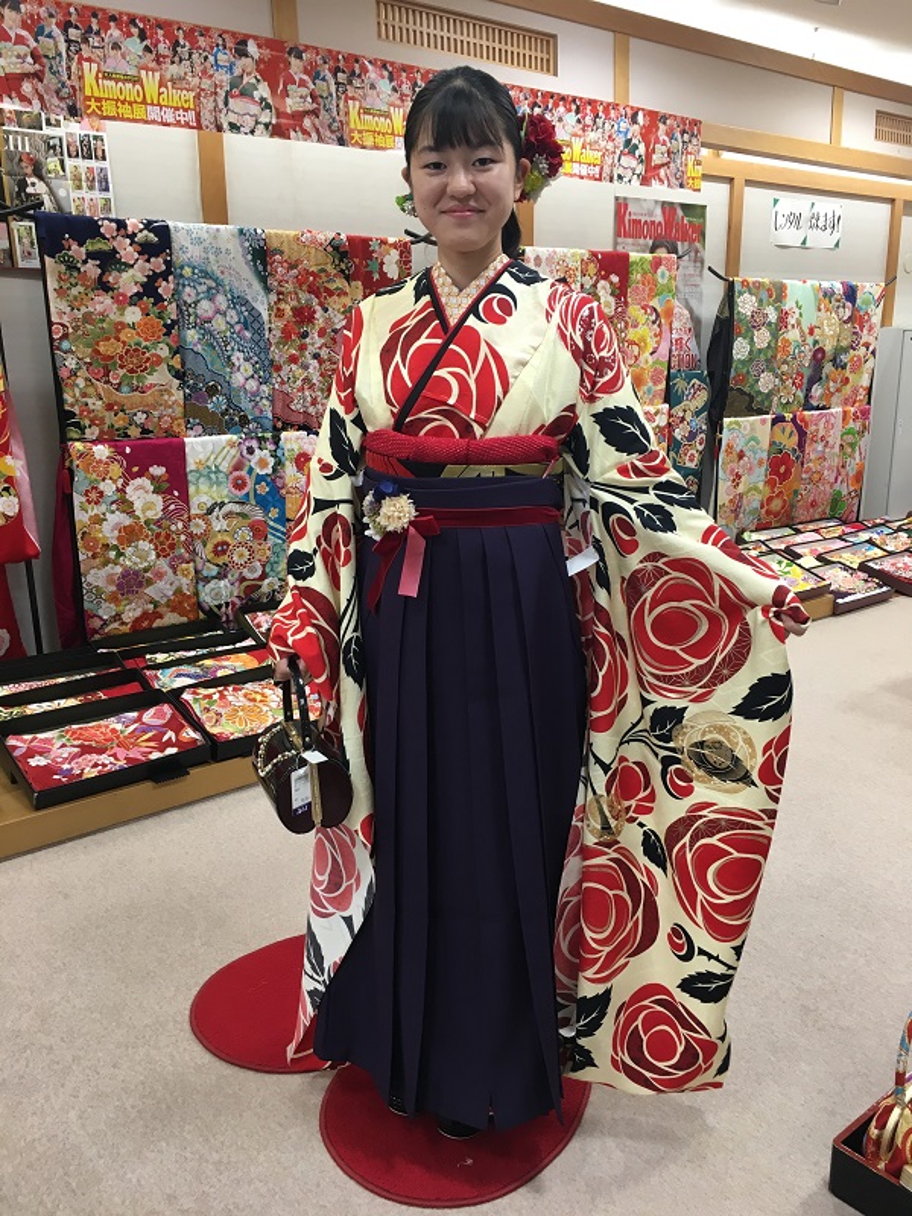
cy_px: 608
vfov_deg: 61.7
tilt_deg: -13.0
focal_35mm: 29
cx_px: 456
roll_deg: +0.5
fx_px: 1019
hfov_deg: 48.2
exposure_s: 1/30
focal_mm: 4.15
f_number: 2.2
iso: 50
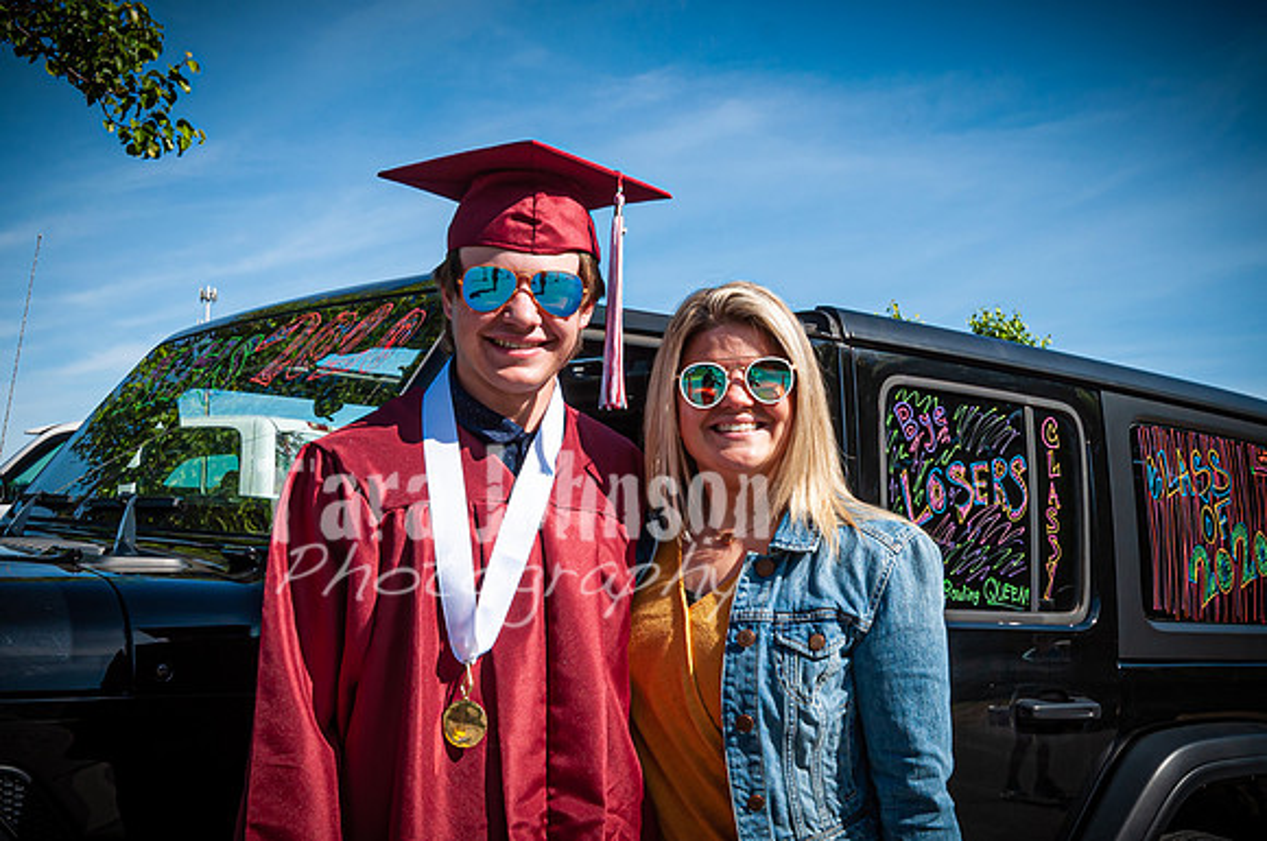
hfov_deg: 47.8
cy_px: 597
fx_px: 1429
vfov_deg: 32.4
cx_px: 598
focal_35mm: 41
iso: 200
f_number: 9
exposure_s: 1/320
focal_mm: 18
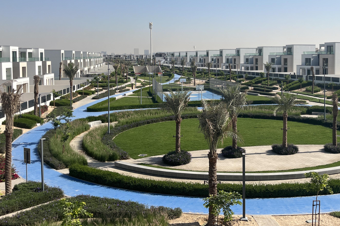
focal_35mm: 39
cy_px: 74
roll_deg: +0.2
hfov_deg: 49.0
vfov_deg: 33.9
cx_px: 216
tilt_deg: -2.6
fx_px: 368
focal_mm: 5.1
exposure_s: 1/5319
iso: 50
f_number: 1.6
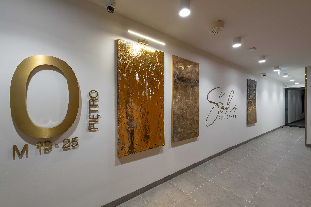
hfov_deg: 100.4
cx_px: 156
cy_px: 104
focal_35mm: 15
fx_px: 130
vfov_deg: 77.3
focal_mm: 15
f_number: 11
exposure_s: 1/1.67
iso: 64
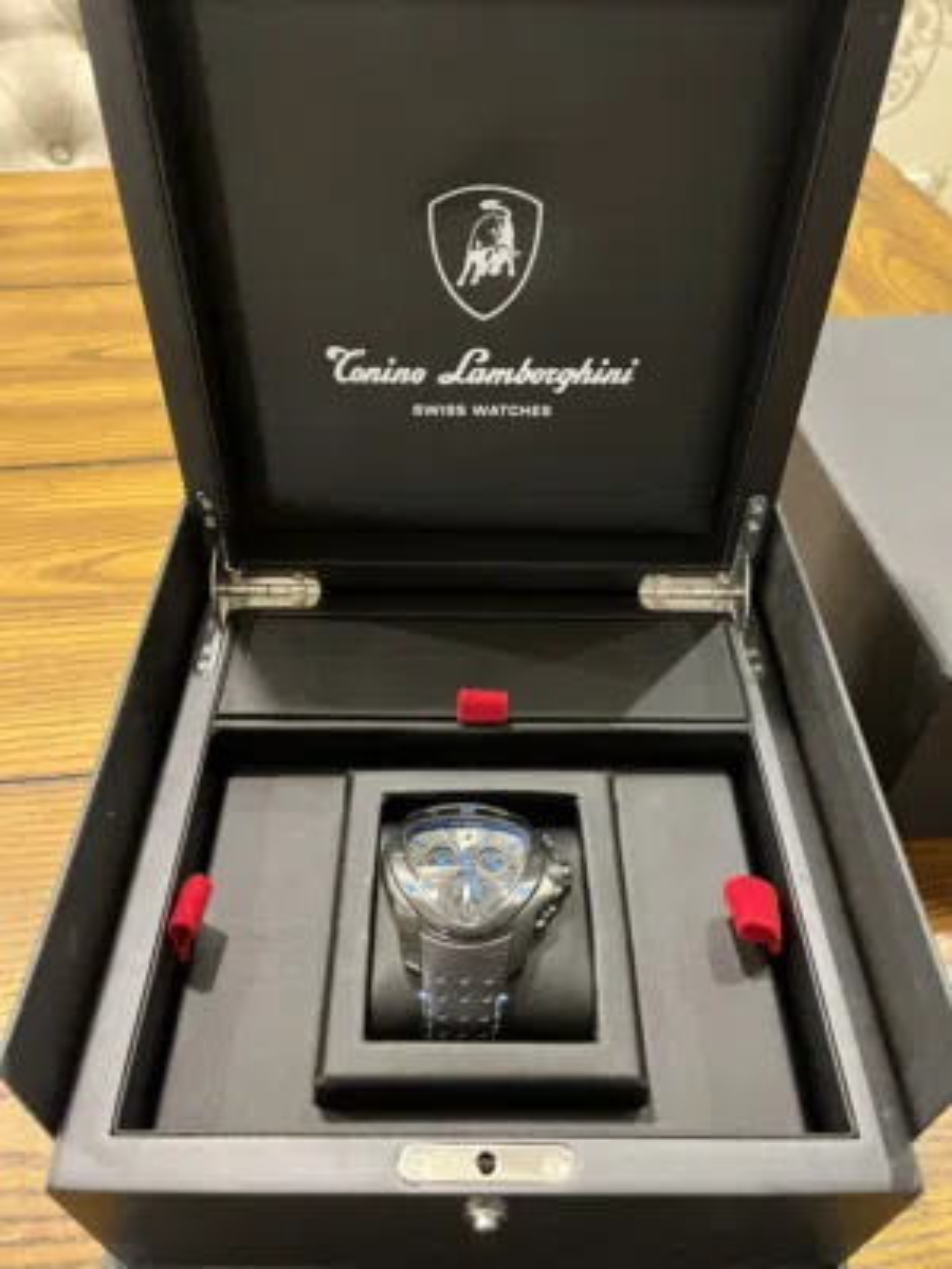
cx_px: 476
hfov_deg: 53.1
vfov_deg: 67.3
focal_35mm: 26
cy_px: 634
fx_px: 953
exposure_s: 1/30
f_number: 1.6
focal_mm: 5.1
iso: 640
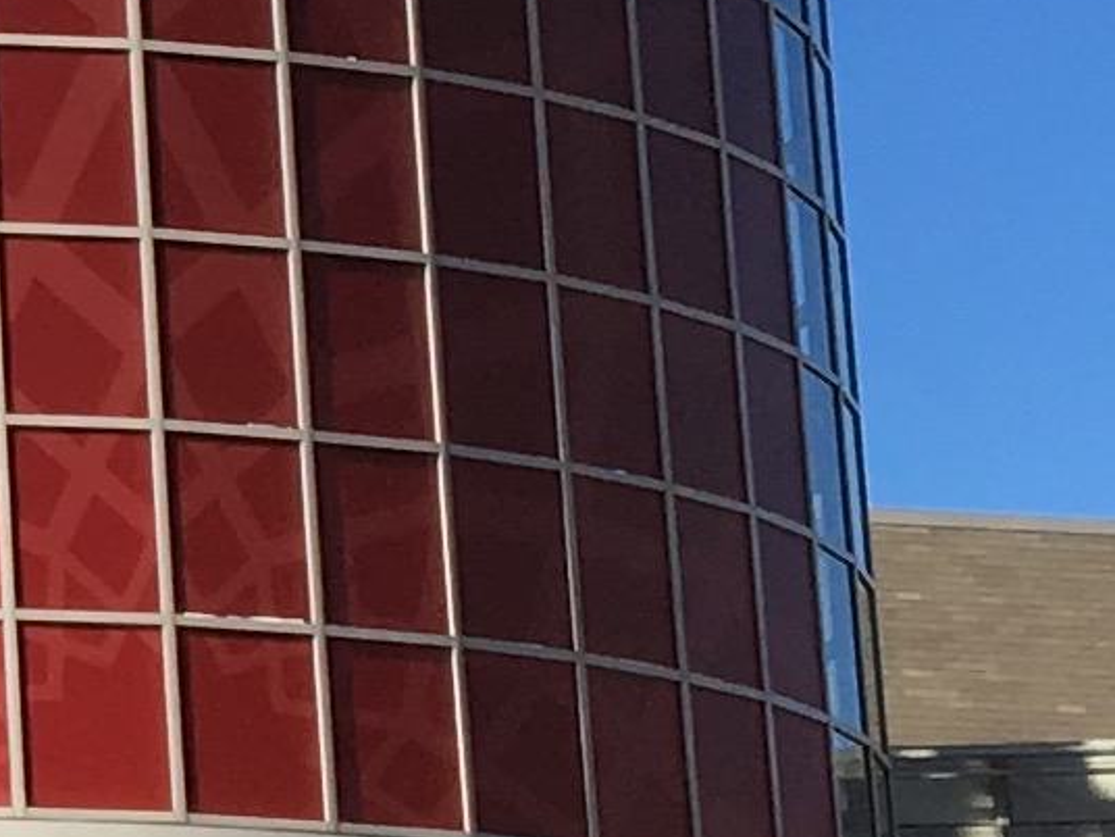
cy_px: -115
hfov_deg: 8.5
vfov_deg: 6.8
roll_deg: -0.2
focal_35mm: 218
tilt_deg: +16.0
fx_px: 7022
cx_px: -1311
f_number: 2.2
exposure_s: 1/1789
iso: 25
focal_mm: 4.15
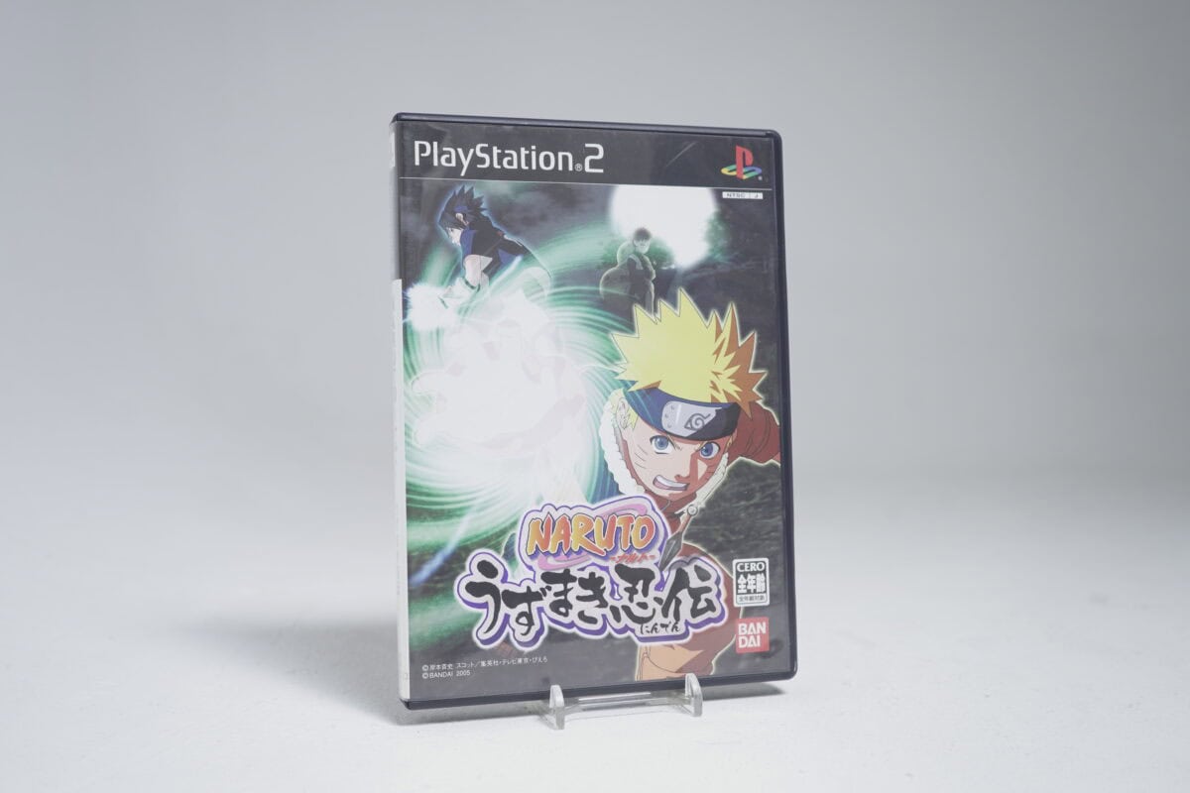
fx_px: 1223
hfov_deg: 51.9
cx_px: 595
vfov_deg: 35.9
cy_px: 396
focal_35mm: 37
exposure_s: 1/25
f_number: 5.6
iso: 640
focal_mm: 37
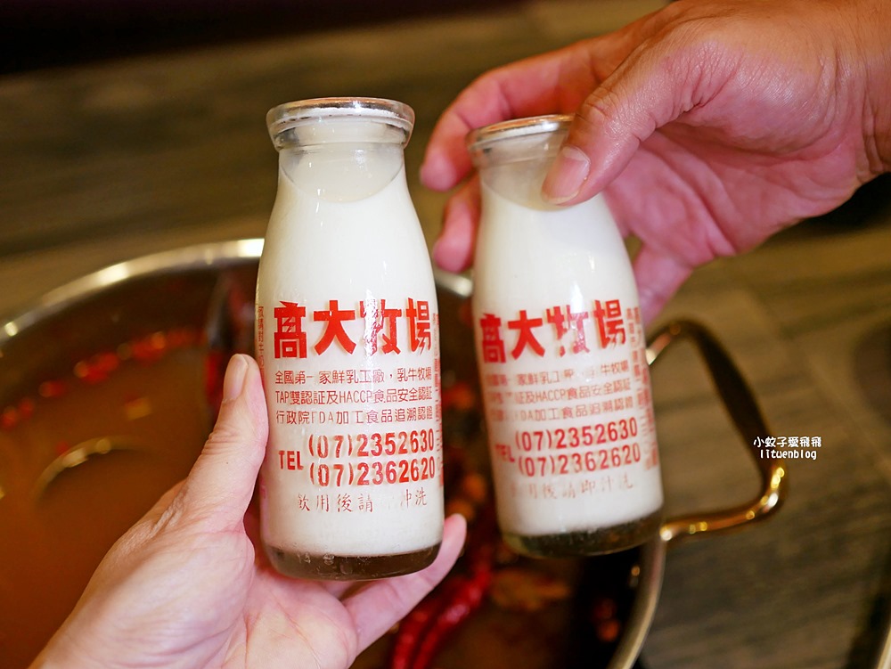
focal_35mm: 50
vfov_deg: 29.1
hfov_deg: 38.2
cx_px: 446
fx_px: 1288
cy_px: 334
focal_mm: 25
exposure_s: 1/250
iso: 800
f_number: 1.8
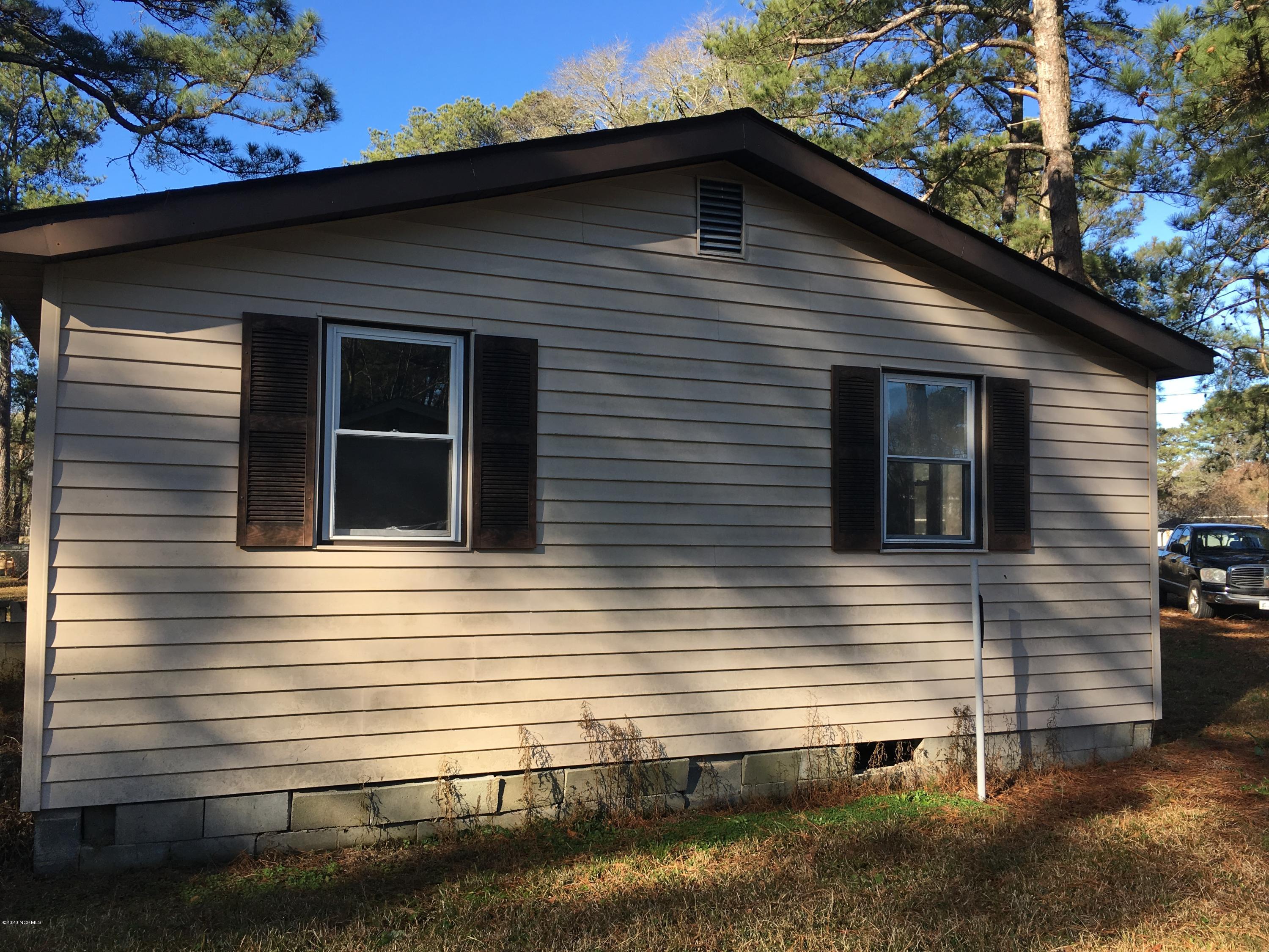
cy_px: 476
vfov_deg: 48.2
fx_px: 1063
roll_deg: -1.4
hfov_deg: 61.7
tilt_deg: +3.9
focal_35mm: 29
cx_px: 634
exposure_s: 1/450
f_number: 2.2
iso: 25
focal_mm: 4.15
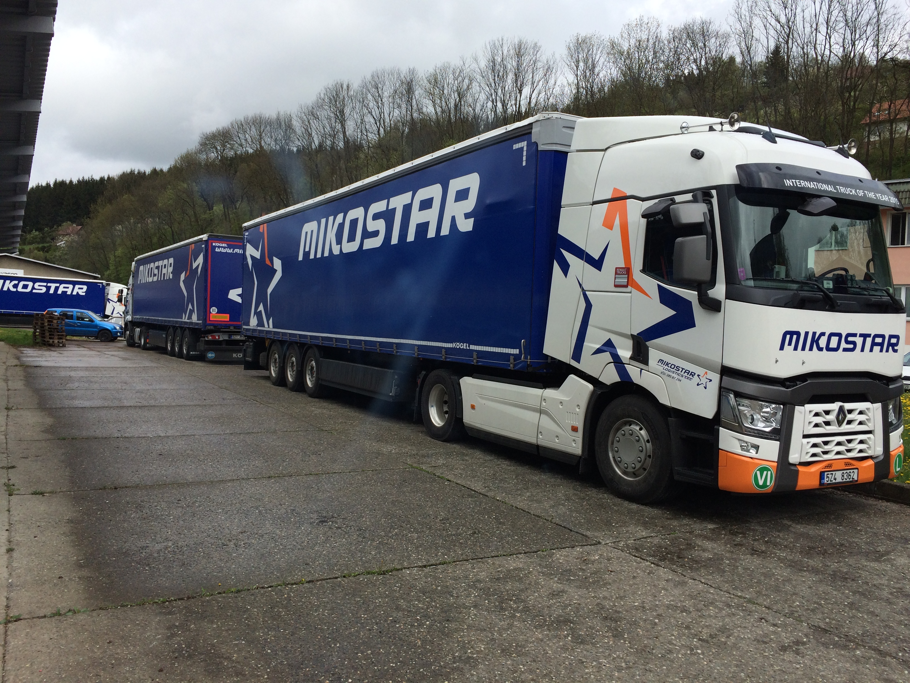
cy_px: 342
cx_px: 455
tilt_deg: -2.1
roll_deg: -2.2
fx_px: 762
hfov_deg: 61.7
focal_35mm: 29
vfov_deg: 48.2
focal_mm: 4.15
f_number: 2.2
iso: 32
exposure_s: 1/2053
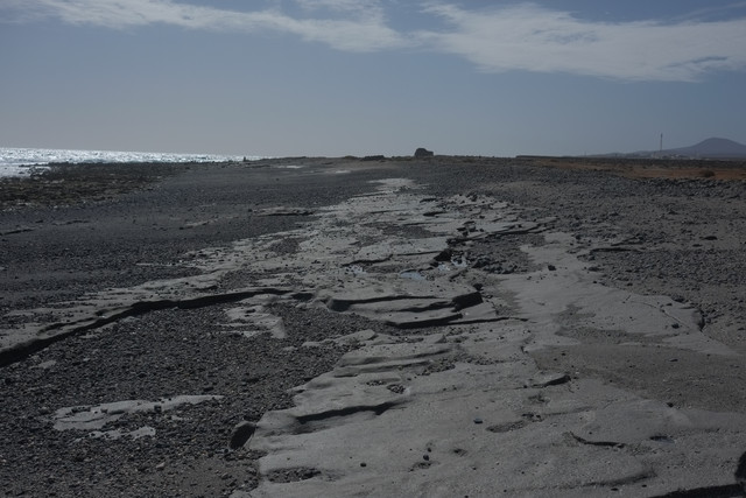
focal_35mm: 41
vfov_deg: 32.6
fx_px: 850
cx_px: 373
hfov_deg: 47.4
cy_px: 249
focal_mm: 27
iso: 200
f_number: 5.6
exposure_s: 1/3800
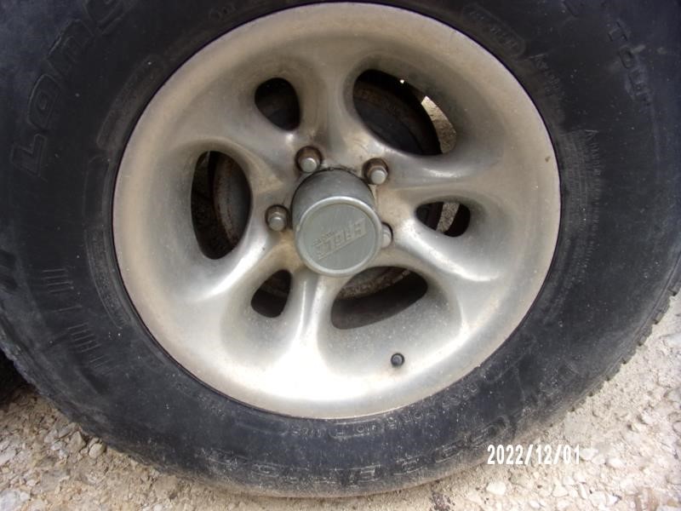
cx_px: 340
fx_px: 472
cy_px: 256
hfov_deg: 71.6
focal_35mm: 24
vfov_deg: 56.8
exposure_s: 1/80
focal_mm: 4.3
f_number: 3.3
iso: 80
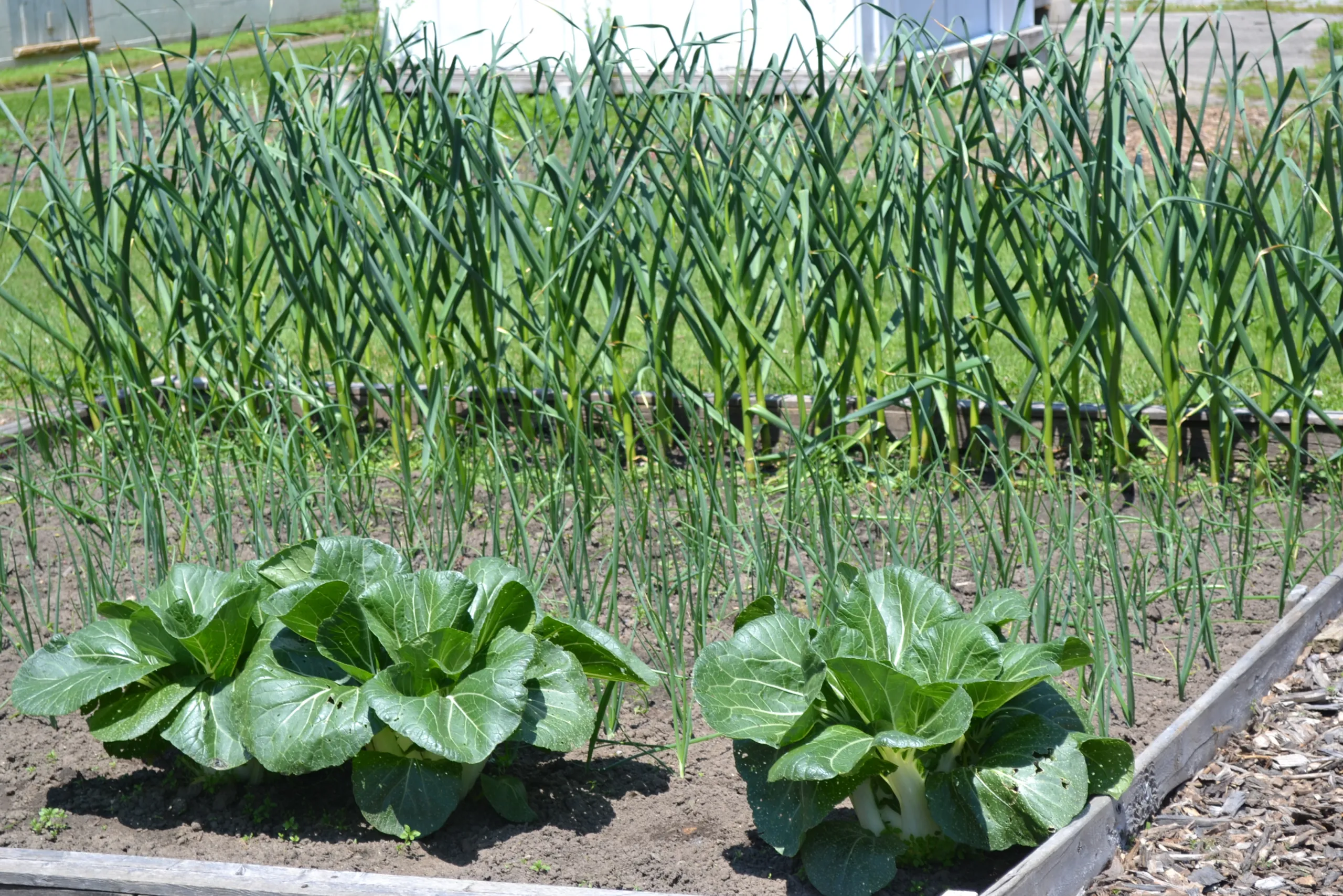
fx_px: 3078
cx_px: 672
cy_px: 448
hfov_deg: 24.6
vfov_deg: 16.6
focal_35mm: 82
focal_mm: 55
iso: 100
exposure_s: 1/160
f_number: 6.3
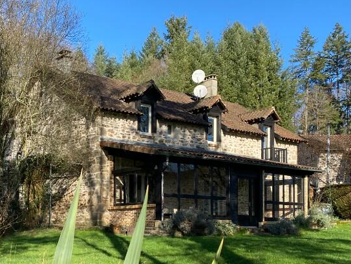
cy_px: 232
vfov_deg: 28.7
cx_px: 53
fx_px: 497
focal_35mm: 49
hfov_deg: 37.0
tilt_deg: +0.3
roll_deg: +0.2
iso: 32
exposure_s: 1/1082
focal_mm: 4.25
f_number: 1.8
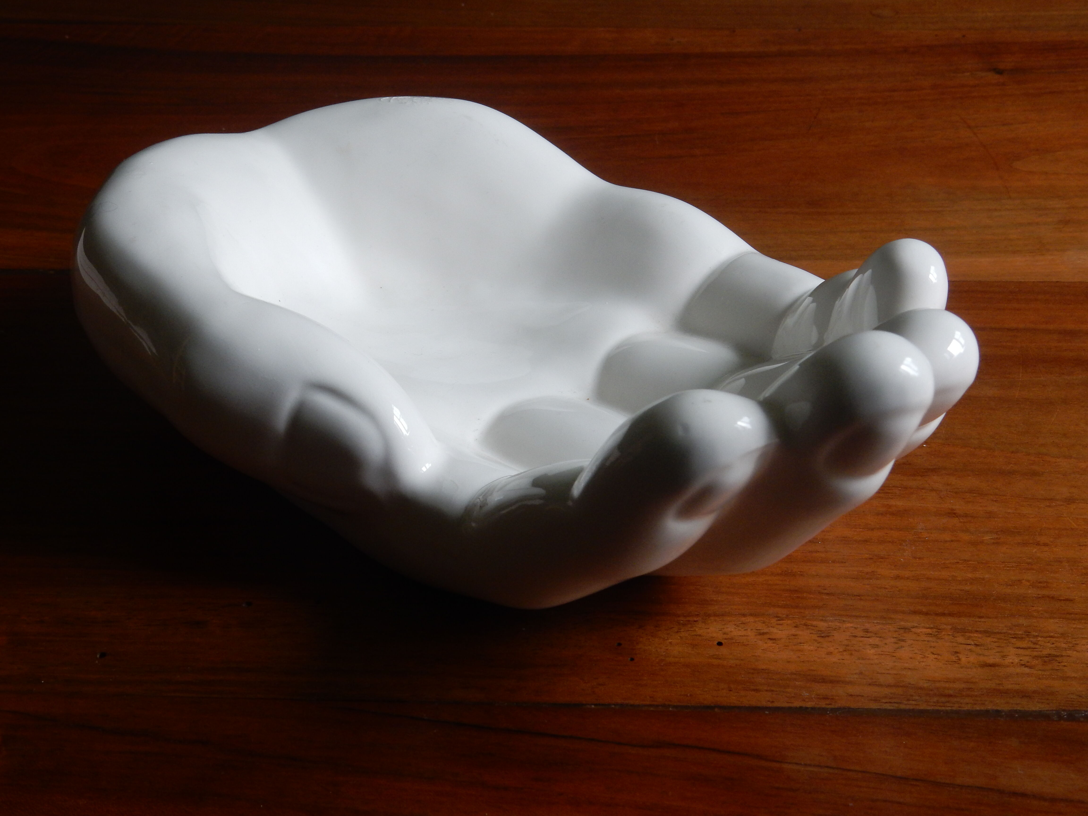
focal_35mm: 60
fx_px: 1886
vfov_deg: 24.4
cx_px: 544
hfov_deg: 32.2
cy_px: 408
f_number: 4.5
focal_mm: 10.7
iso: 200
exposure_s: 1/30
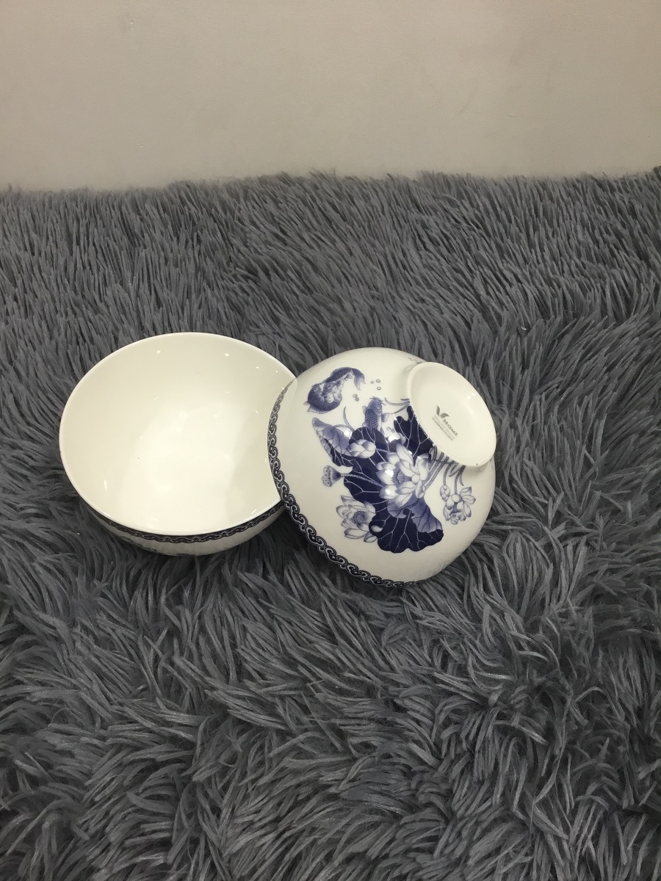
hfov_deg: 45.4
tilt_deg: -53.6
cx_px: 330
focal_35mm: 31
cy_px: 440
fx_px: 789
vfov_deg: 58.4
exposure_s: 1/33
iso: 64
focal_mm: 3.3
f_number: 2.4
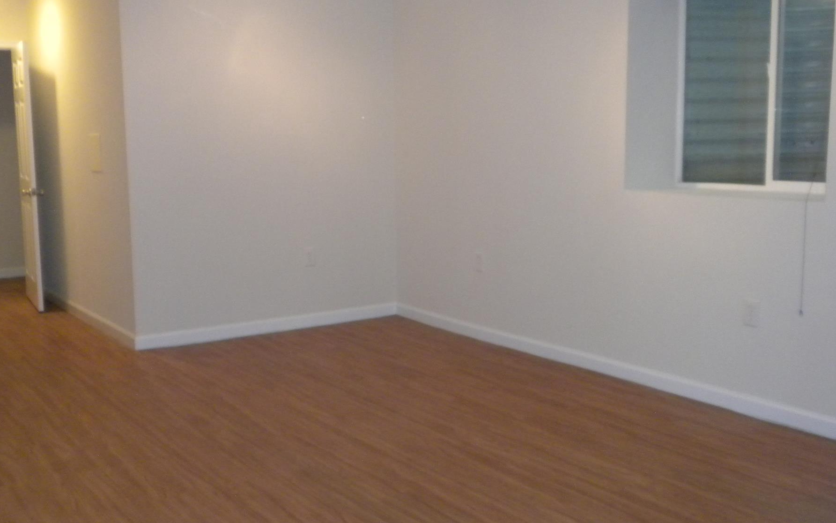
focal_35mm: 45
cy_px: 262
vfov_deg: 28.6
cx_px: 363
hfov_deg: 44.3
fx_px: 1025
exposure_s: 1/30
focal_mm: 6.6
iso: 400
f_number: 3.5
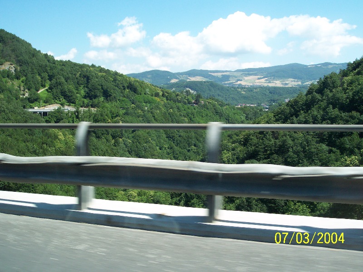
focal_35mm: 38
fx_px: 398
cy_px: 136
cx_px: 182
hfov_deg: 49.0
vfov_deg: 37.7
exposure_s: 1/350
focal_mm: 8
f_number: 4.8
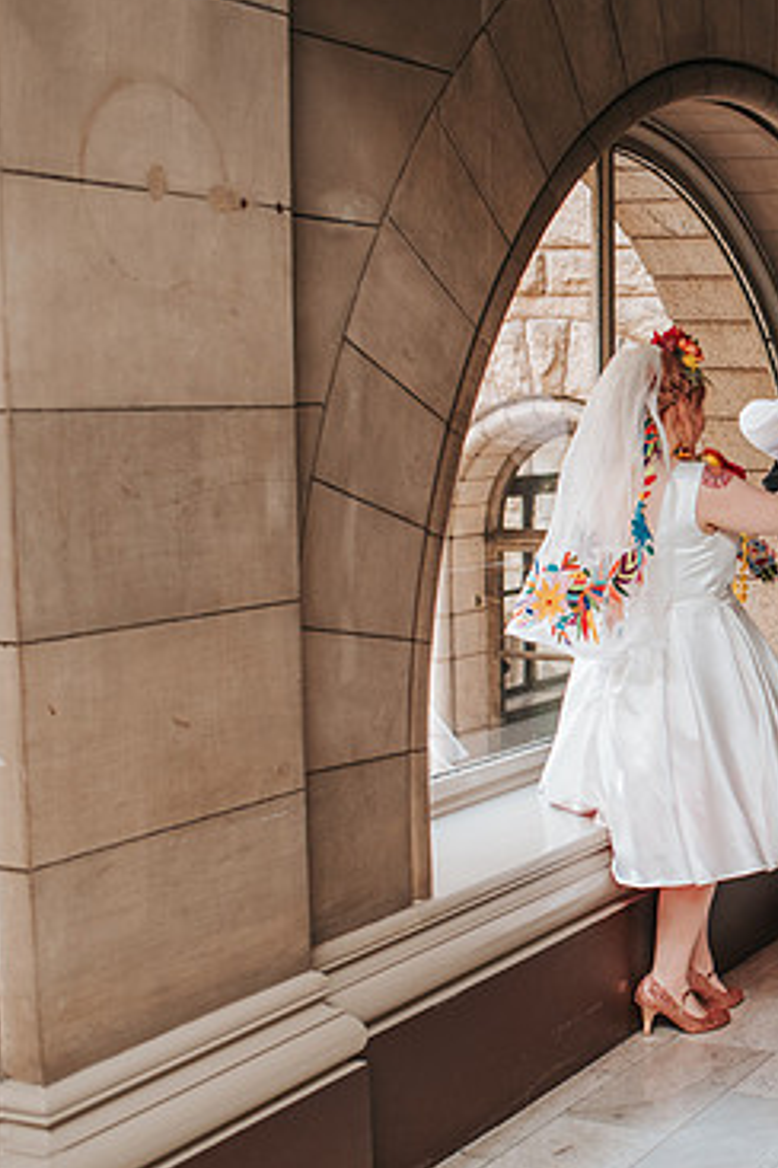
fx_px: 1945
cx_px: 918
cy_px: 640
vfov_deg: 33.4
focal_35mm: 60
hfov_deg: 21.1
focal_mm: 35
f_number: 3.5
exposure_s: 1/200
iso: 800
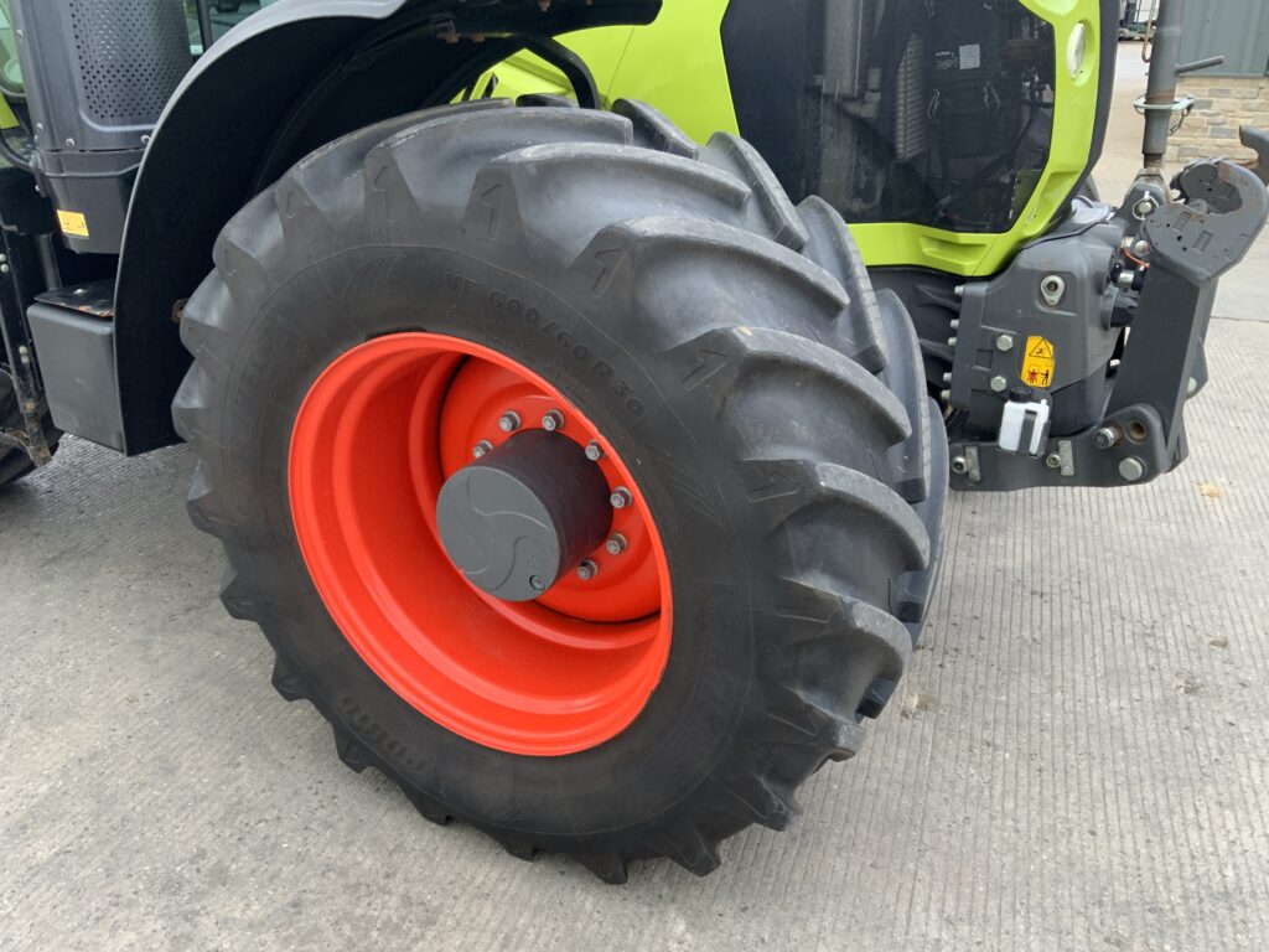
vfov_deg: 48.2
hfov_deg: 61.7
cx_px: 634
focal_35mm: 29
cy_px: 476
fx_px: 1063
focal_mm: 3
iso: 16
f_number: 1.8
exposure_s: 1/125
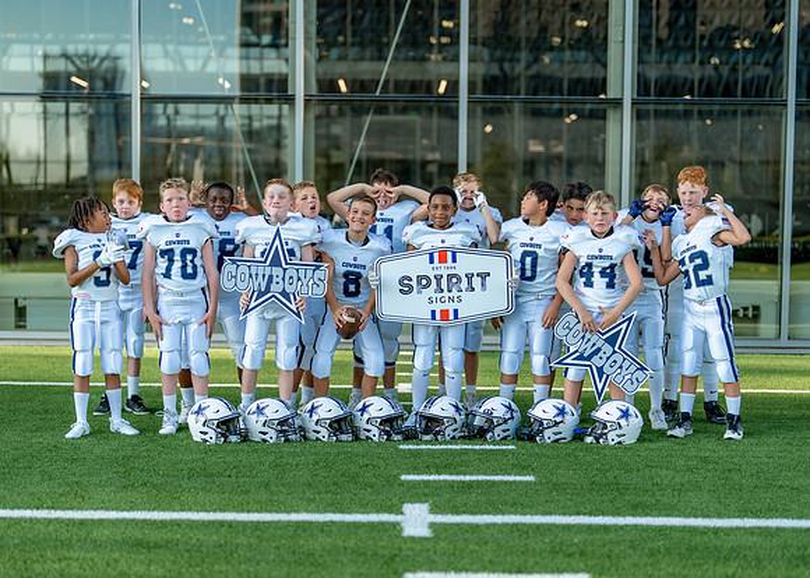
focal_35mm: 61
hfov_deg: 32.1
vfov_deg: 23.2
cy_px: 330
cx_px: 389
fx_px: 1409
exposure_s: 1/1600
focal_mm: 50
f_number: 1.2
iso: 100
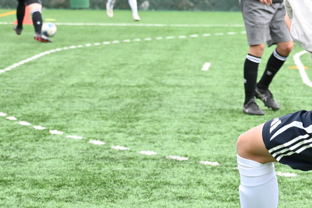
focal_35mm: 163
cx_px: 270
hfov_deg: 12.5
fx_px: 1413
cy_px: 20
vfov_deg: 8.4
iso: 3200
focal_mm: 50
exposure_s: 1/4000
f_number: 4.5
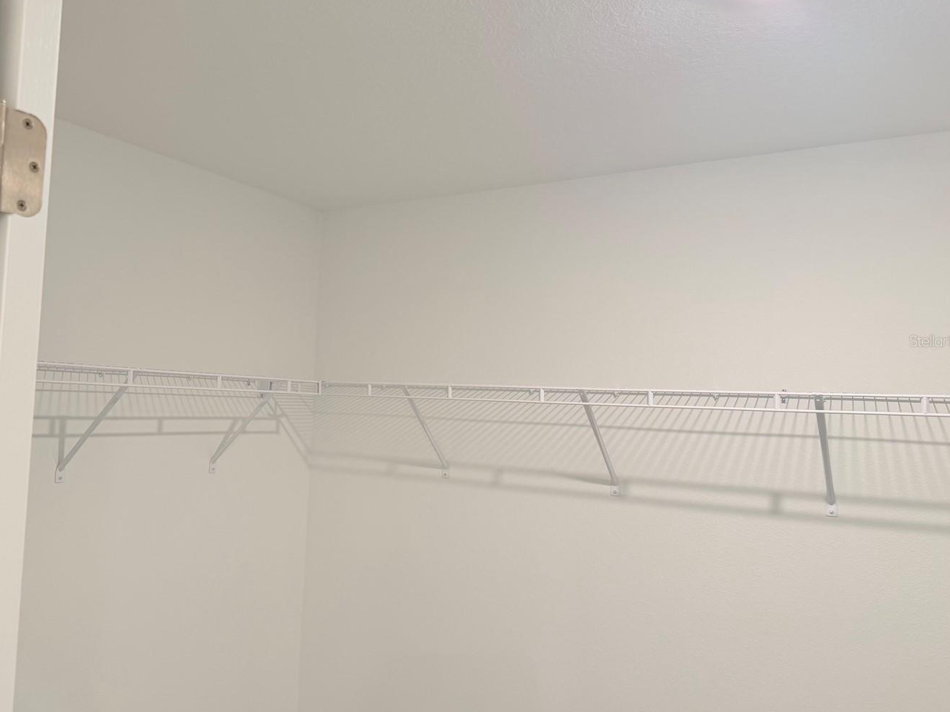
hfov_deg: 61.4
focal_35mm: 29
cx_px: 403
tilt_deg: +4.6
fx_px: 796
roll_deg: -2.0
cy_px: 341
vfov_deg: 48.2
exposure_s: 1/60
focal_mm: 6.76
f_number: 1.78
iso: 125
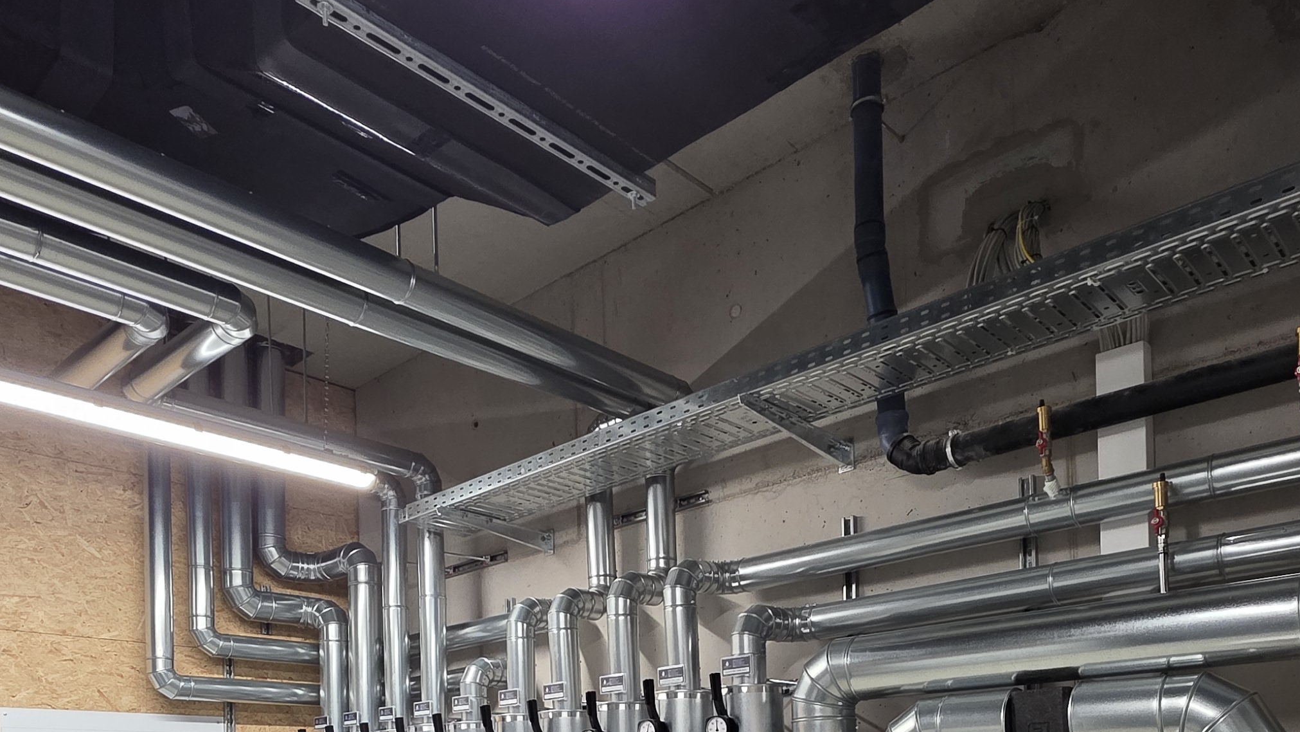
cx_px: 648
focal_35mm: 28
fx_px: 965
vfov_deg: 35.6
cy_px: 798
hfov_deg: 67.9
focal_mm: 2.2
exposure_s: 1/100
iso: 200
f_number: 1.9
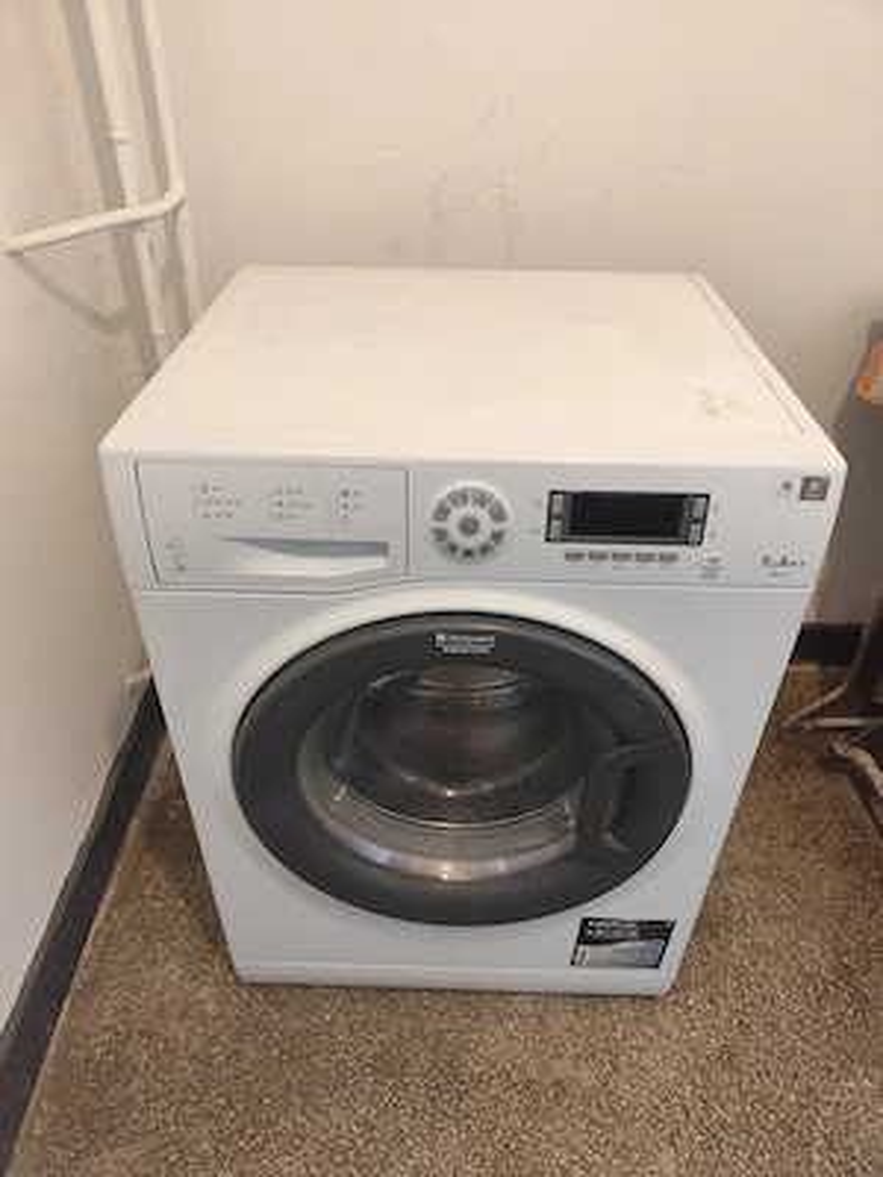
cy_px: 588
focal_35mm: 23
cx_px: 442
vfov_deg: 73.9
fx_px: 782
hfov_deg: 58.9
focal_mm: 6.14
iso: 1000
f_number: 1.65
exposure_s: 1/50
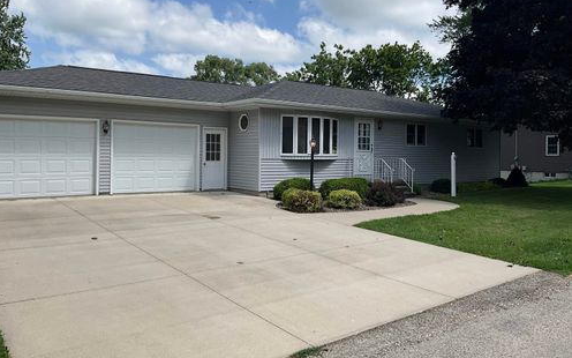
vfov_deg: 40.5
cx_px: 285
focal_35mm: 31
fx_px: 483
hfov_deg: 61.2
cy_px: 150
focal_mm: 3
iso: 25
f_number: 1.8
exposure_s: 1/2427
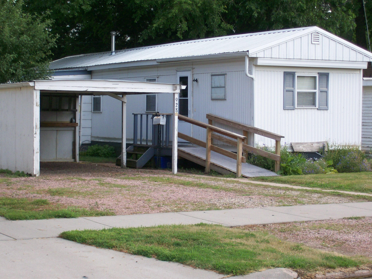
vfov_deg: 17.0
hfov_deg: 22.5
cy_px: 140
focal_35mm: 87
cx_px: 186
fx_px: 935
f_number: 4.3
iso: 80
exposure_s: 1/169
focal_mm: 14.3
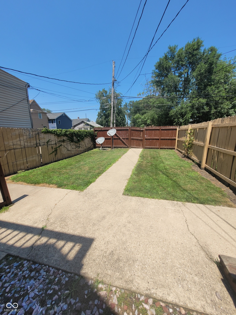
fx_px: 118
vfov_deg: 106.2
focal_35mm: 13
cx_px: 118
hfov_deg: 89.9
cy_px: 158
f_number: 2.2
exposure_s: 1/1517
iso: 40
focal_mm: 1.74
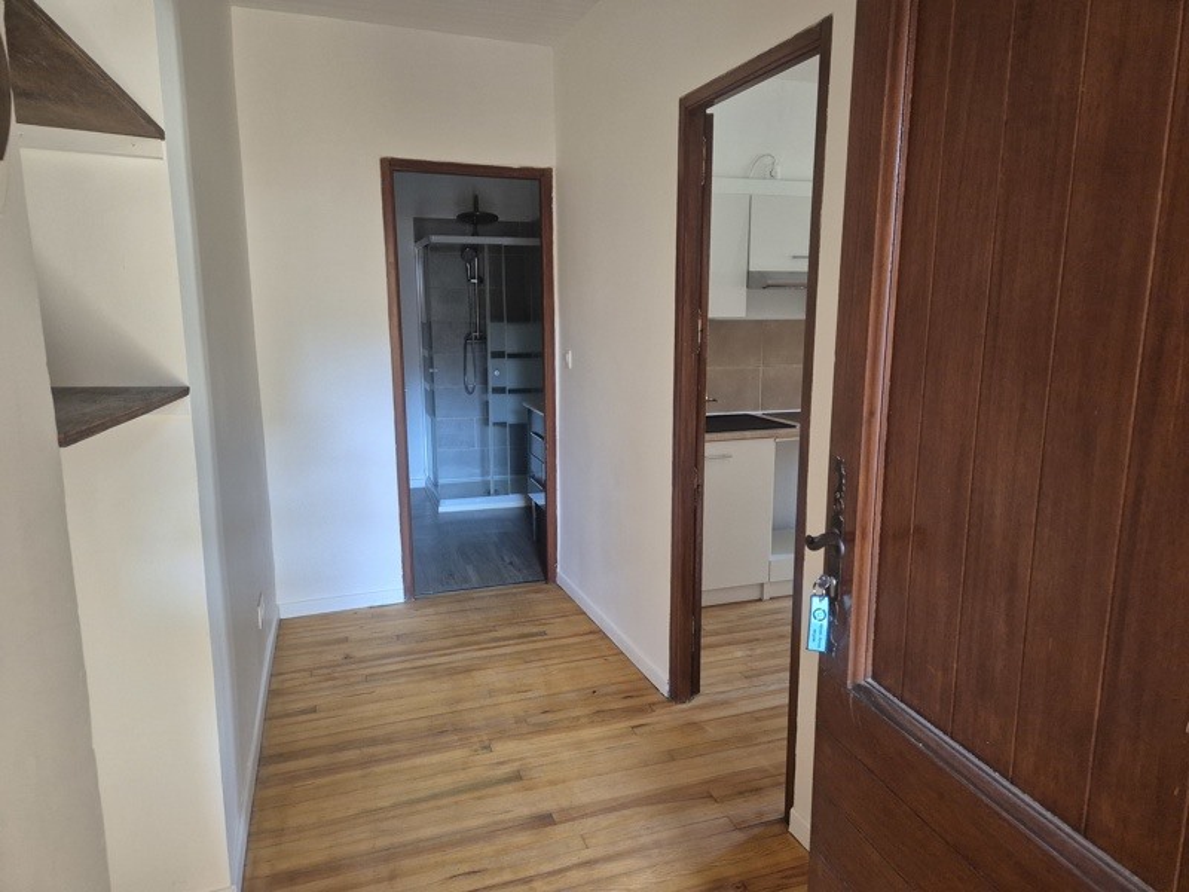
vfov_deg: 58.9
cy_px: 446
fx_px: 790
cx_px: 594
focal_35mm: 23
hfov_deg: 73.9
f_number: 1.8
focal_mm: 5.4
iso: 640
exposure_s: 1/100
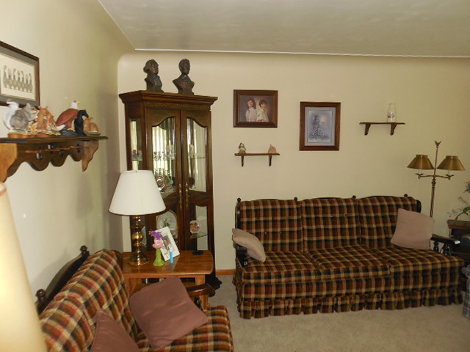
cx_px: 235
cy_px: 176
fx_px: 353
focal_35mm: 26
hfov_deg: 67.3
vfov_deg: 53.1
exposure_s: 1/25
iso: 500
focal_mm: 4.6
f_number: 3.5
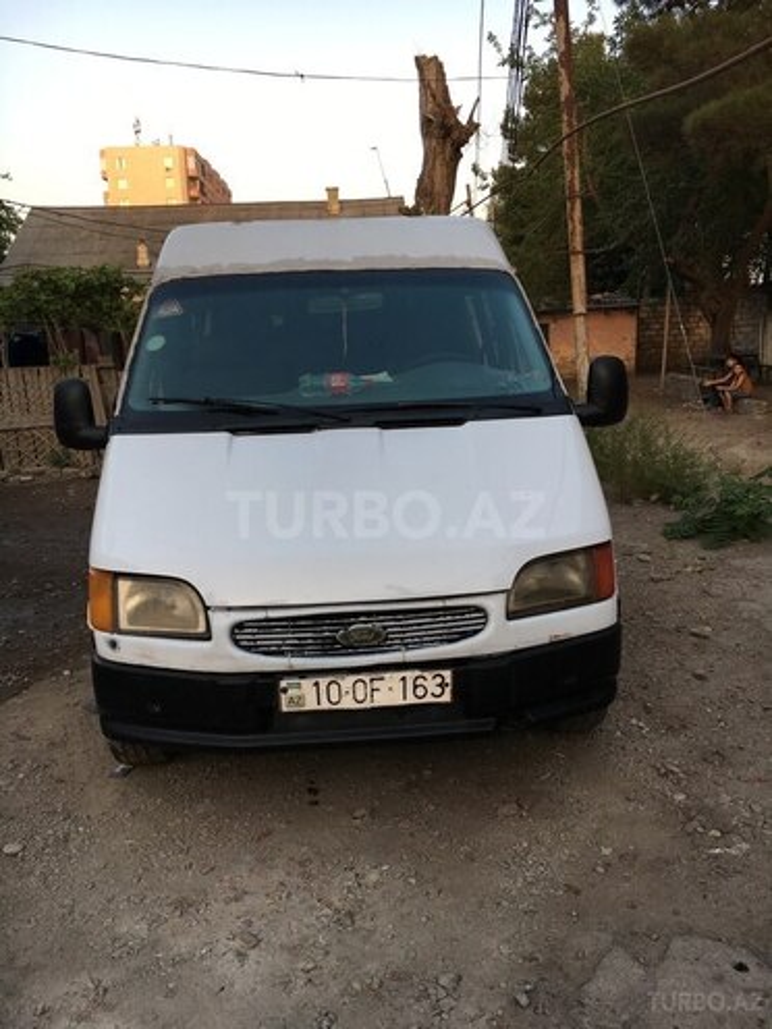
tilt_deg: -10.2
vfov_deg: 61.7
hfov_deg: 48.2
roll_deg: +0.6
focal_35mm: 29
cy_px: 514
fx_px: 862
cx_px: 386
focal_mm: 4.15
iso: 25
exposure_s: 1/100
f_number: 2.2
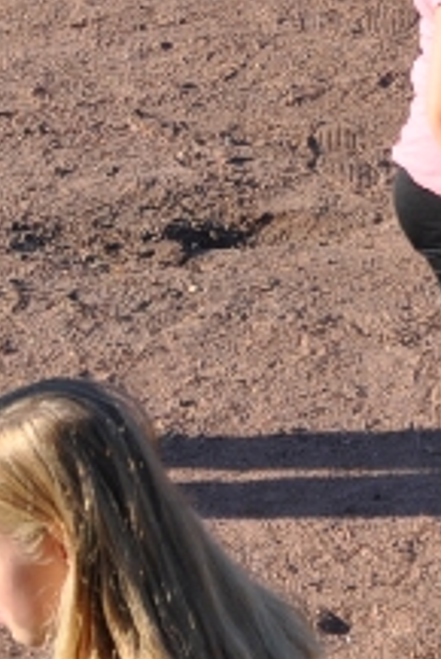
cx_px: 645
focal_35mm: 552
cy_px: -273
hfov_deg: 2.5
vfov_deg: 3.7
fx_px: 10126
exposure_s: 1/250
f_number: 8
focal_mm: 80
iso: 200
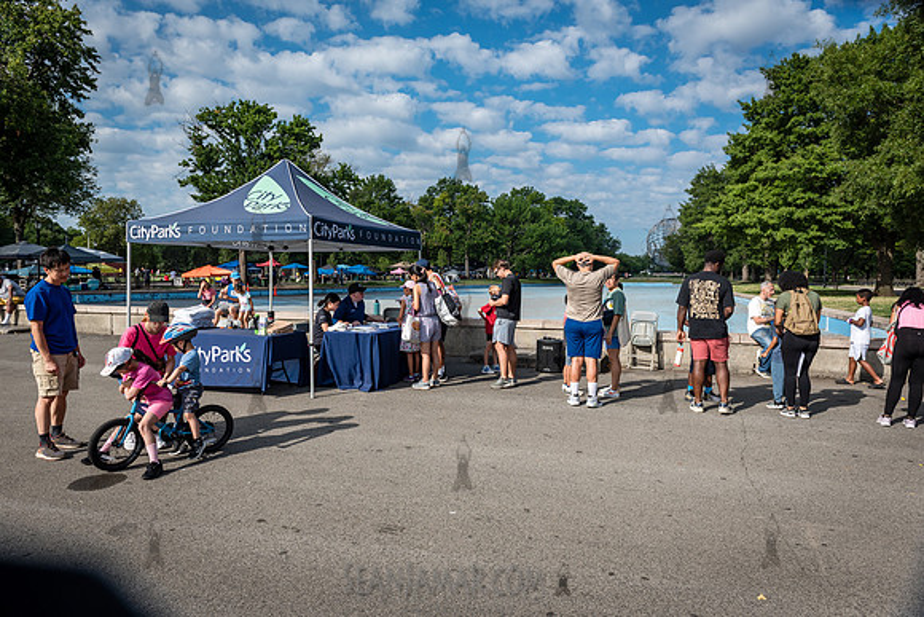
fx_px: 623
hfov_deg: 73.1
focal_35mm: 24
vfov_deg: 52.7
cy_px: 308
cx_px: 462
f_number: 5
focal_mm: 24
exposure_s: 1/1600
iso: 200
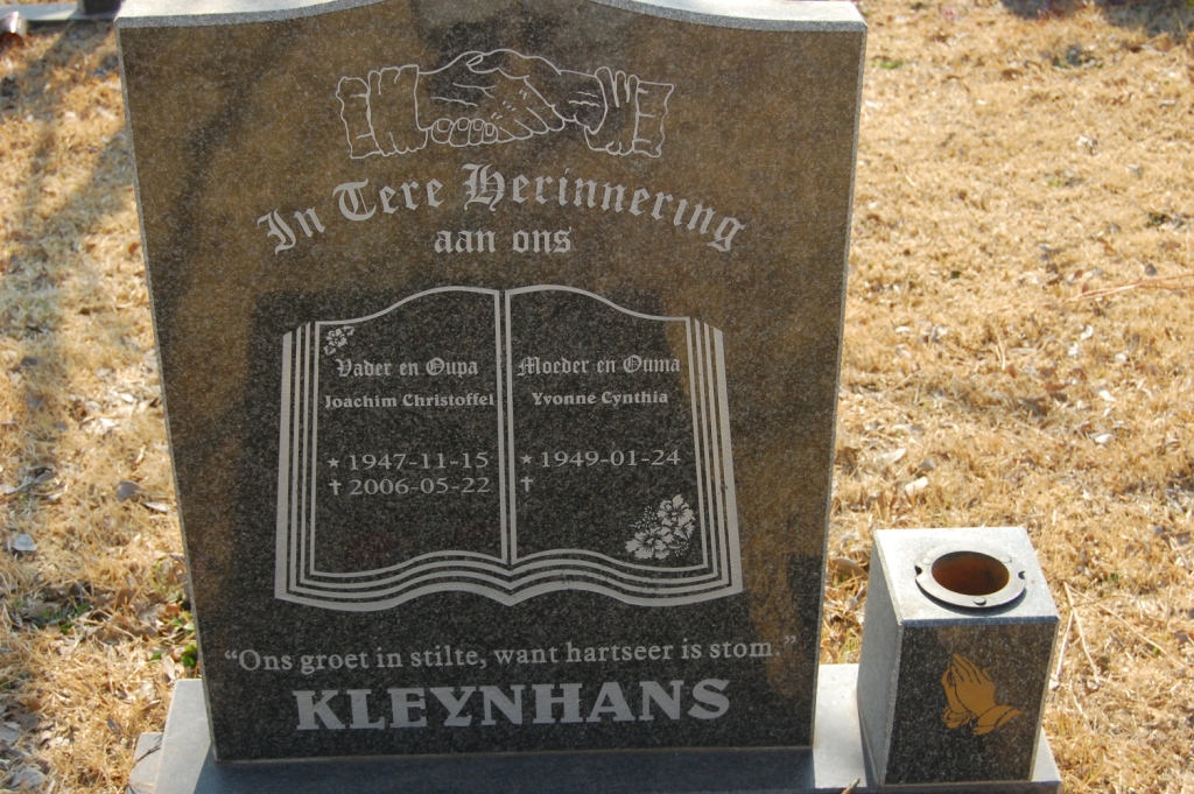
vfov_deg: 23.7
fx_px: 1889
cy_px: 397
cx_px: 597
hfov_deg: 35.1
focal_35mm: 57
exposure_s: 1/400
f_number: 7.1
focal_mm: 38
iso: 400
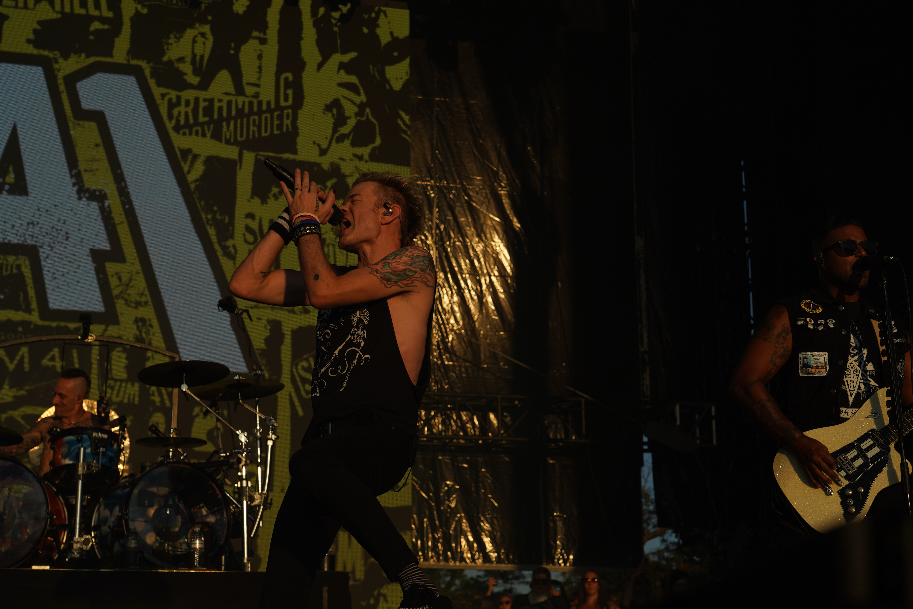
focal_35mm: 63
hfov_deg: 31.9
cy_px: 300
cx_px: 461
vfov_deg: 21.6
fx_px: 1598
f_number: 8
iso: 100
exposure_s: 1/640
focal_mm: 62
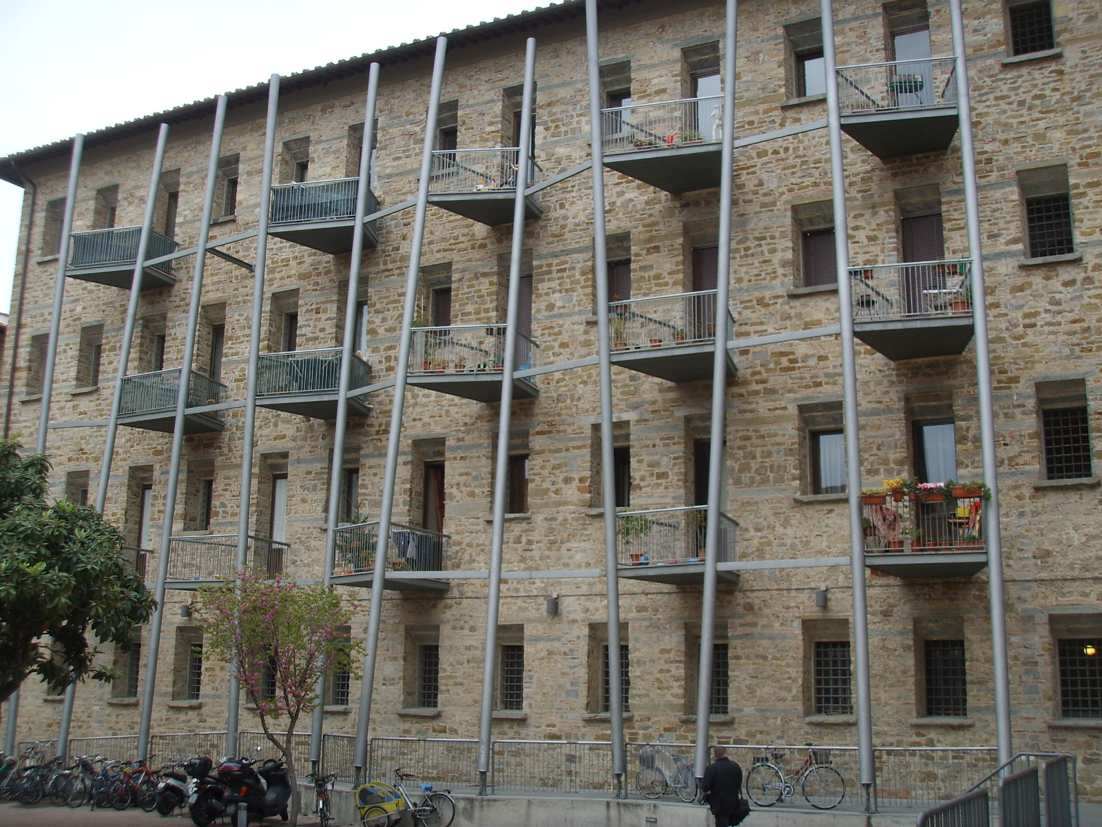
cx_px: 551
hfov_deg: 47.9
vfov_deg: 36.8
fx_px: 1242
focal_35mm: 39
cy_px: 414
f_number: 3.5
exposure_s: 1/250
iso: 50
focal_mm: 6.6
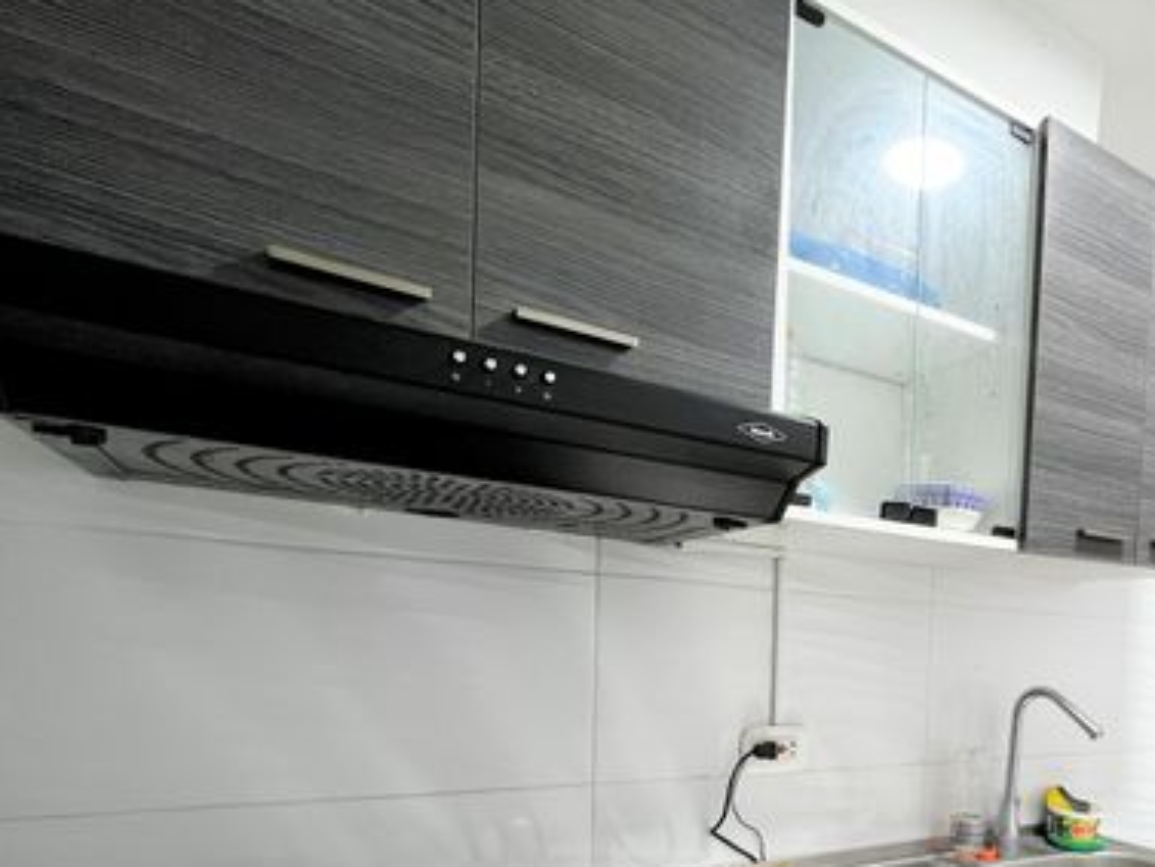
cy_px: 695
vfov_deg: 54.8
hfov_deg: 67.3
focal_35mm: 23
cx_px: 918
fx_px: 768
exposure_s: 1/60
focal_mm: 1.57
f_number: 1.8
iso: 200
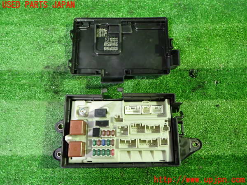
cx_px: 124
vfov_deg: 46.8
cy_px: 92
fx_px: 214
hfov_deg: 60.0
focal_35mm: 30
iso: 640
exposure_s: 1/30
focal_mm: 5.4
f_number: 2.3
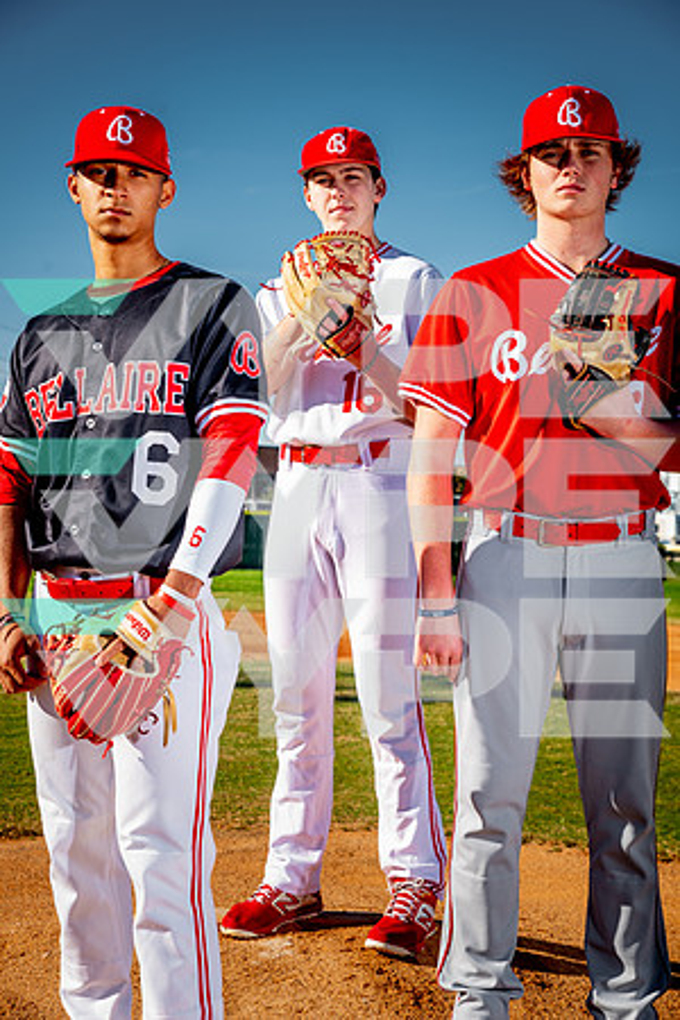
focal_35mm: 58
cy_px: 510
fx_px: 1643
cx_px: 340
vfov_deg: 34.5
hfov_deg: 23.4
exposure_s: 1/250
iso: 100
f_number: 6.3
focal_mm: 58
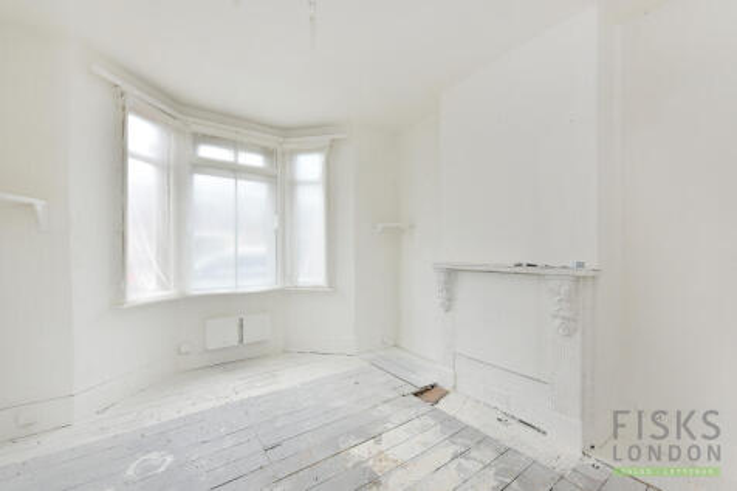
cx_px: 368
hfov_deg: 104.3
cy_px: 246
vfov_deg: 81.2
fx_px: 286
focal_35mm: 14
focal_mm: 14
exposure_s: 1/40
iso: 200
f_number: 8
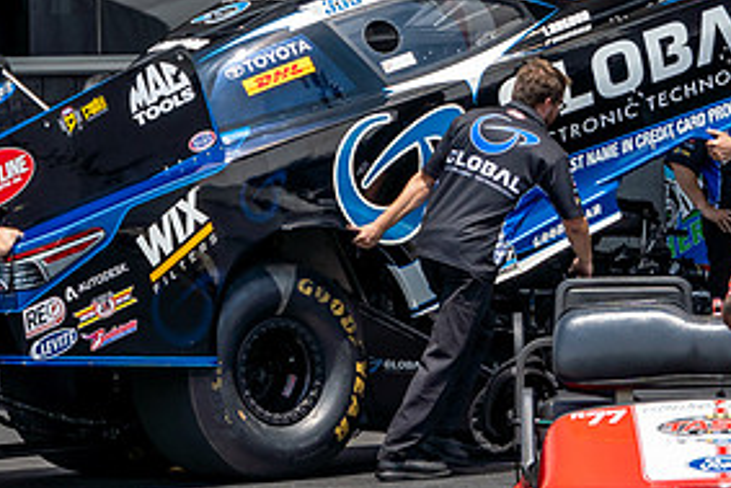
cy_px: 102
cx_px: 300
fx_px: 6420
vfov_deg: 4.4
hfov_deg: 6.5
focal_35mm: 316
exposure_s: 1/640
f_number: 5.6
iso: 100
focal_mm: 63
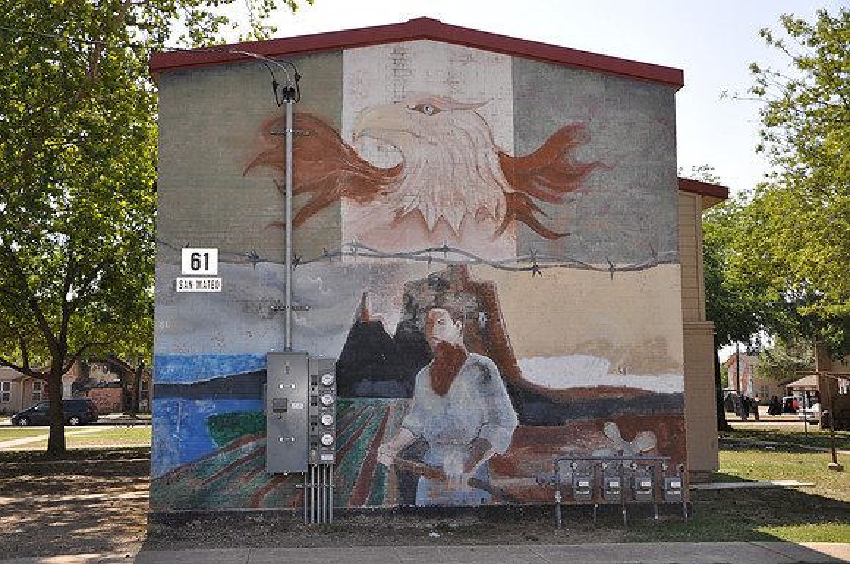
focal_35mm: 42
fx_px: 990
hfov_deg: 46.5
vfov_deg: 31.8
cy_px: 282
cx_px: 425
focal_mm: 28
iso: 200
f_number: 5
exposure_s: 1/200
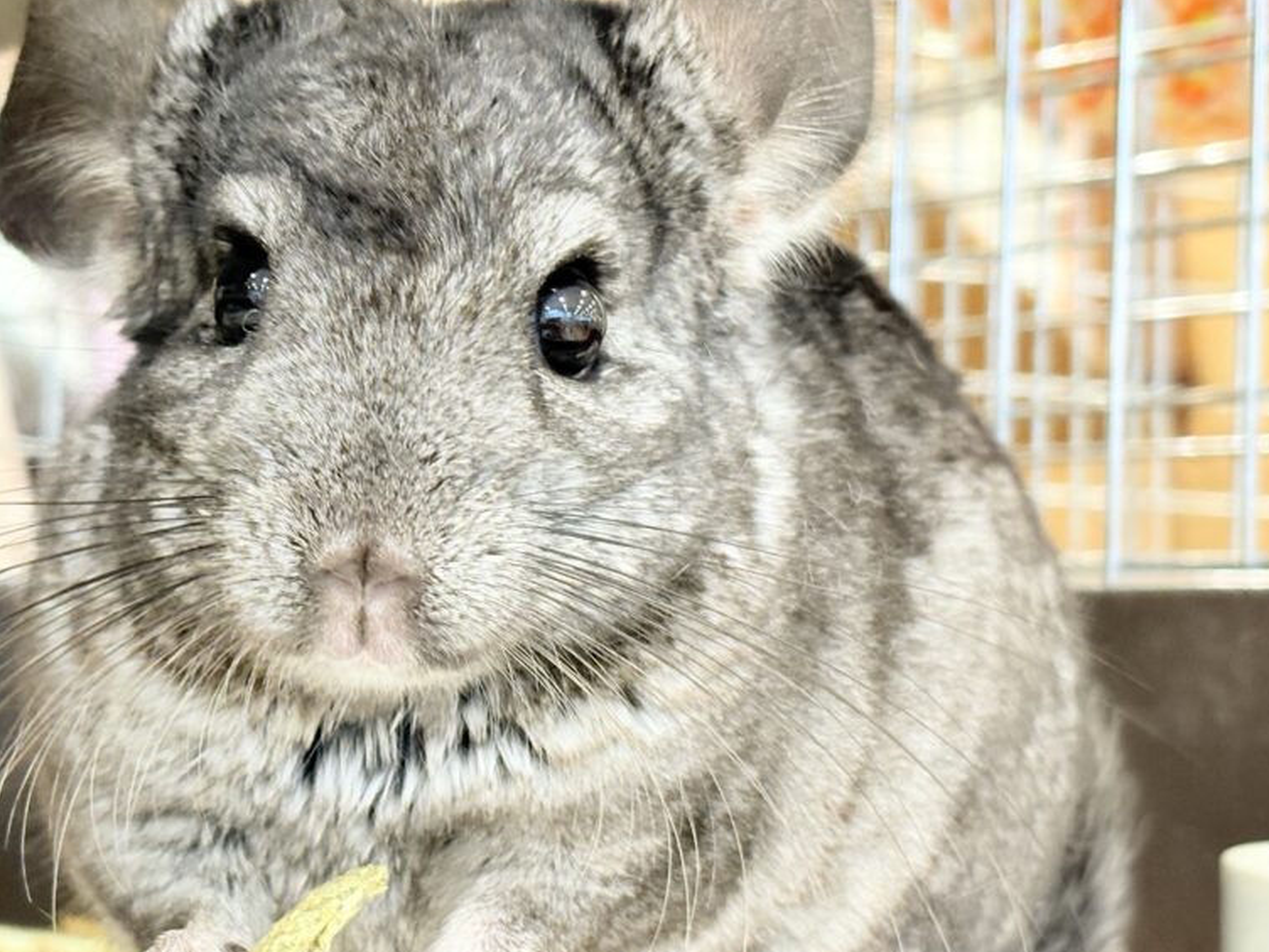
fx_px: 3043
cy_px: 454
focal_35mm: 83
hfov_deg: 23.5
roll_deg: +0.0
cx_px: 471
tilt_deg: +3.6
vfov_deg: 17.8
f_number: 1.6
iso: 160
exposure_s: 1/33
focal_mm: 5.96
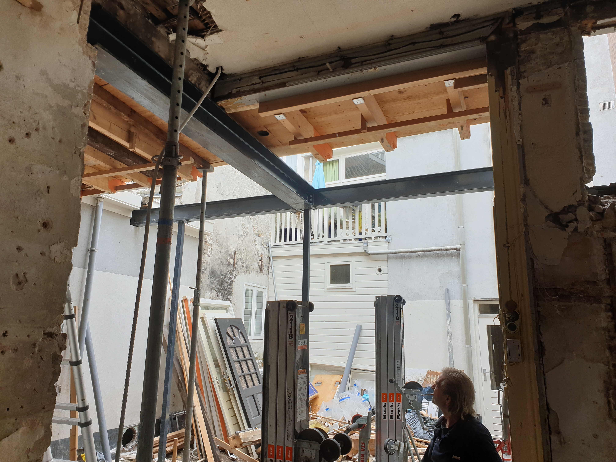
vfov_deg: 53.1
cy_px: 231
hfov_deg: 67.3
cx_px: 308
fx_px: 463
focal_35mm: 26
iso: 50
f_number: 2.4
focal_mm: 4.3
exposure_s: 1/141
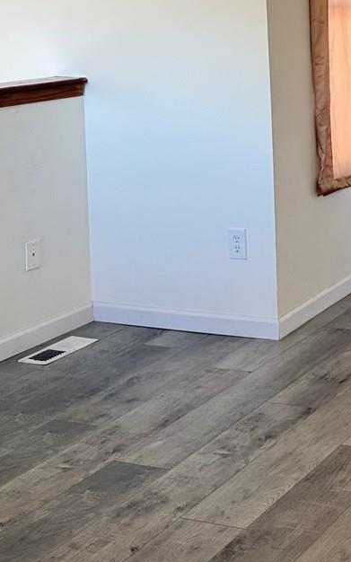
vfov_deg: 30.1
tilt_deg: -3.1
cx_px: 517
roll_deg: +1.2
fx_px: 995
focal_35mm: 65
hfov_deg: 18.0
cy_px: 48
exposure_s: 1/60
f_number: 1.78
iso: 320
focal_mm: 6.76
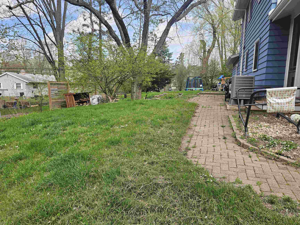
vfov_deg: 58.9
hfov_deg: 73.9
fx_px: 199
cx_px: 150
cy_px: 112
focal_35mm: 23
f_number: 1.7
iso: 10
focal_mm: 6.3
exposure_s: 1/151
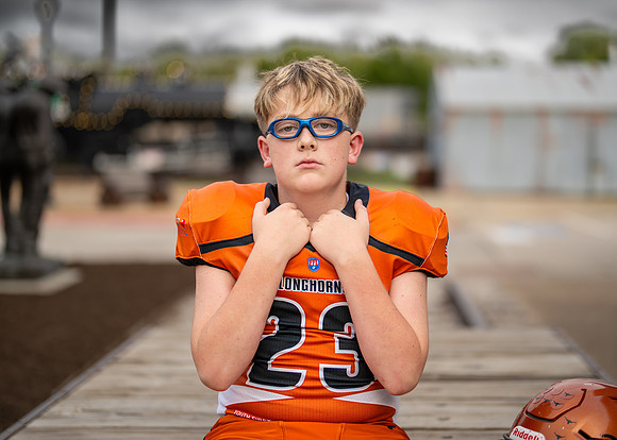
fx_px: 986
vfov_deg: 25.2
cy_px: 214
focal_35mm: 56
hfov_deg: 34.7
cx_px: 334
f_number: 1.2
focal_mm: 50
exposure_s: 1/1600
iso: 100
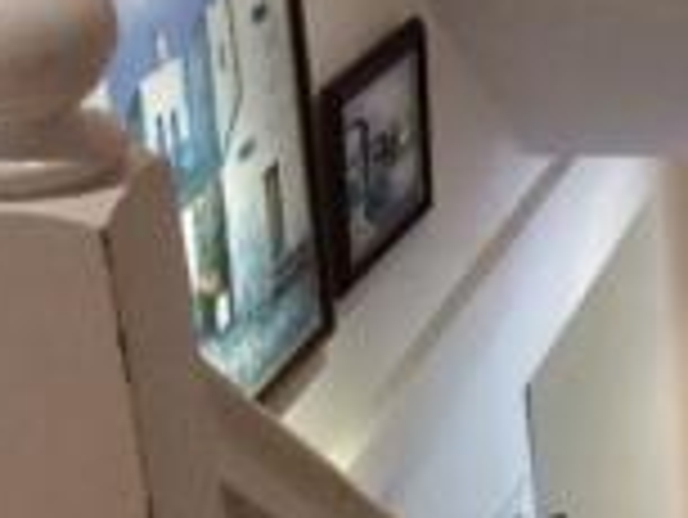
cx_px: 713
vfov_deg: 12.1
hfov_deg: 15.8
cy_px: 142
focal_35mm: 122
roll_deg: +3.8
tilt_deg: -20.5
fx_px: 2427
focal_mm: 3.3
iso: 100
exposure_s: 1/24
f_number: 2.4
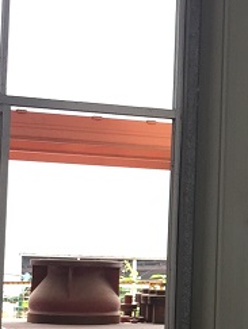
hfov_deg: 11.1
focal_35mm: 127
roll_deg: -1.0
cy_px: 210
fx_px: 1210
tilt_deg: +2.5
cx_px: 409
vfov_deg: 15.5
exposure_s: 1/100
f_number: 2.2
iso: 50
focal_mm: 4.15
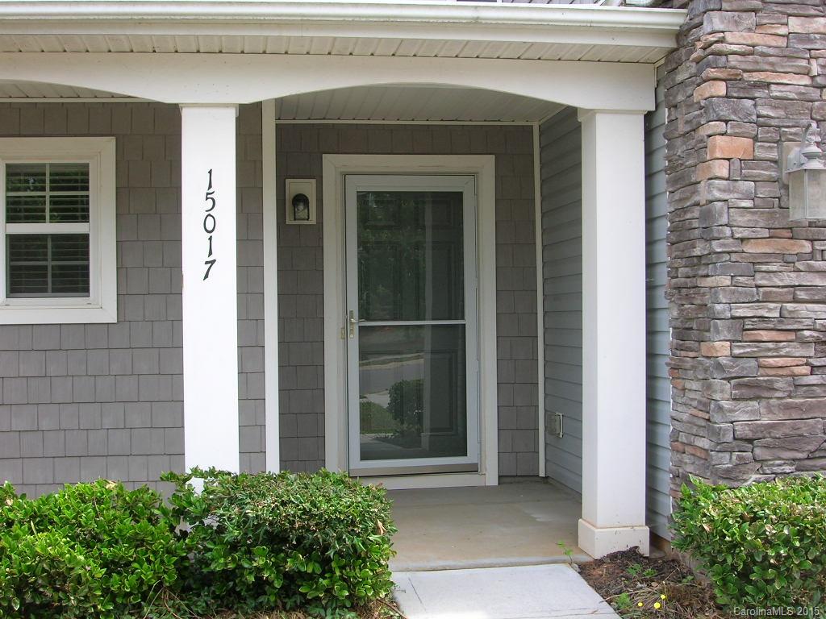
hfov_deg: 44.8
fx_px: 1002
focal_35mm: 42
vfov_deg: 34.3
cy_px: 310
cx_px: 413
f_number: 5.2
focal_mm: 7
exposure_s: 1/89
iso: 50
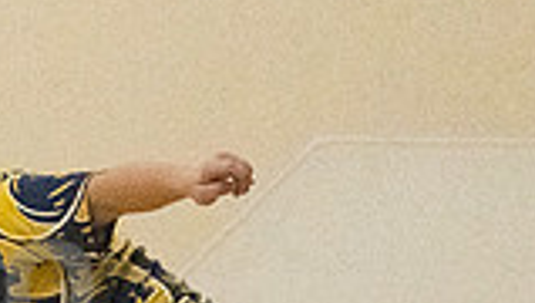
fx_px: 9903
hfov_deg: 3.1
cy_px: 333
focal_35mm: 697
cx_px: -10
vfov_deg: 1.8
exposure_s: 1/1250
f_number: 4.5
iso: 10000
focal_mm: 122
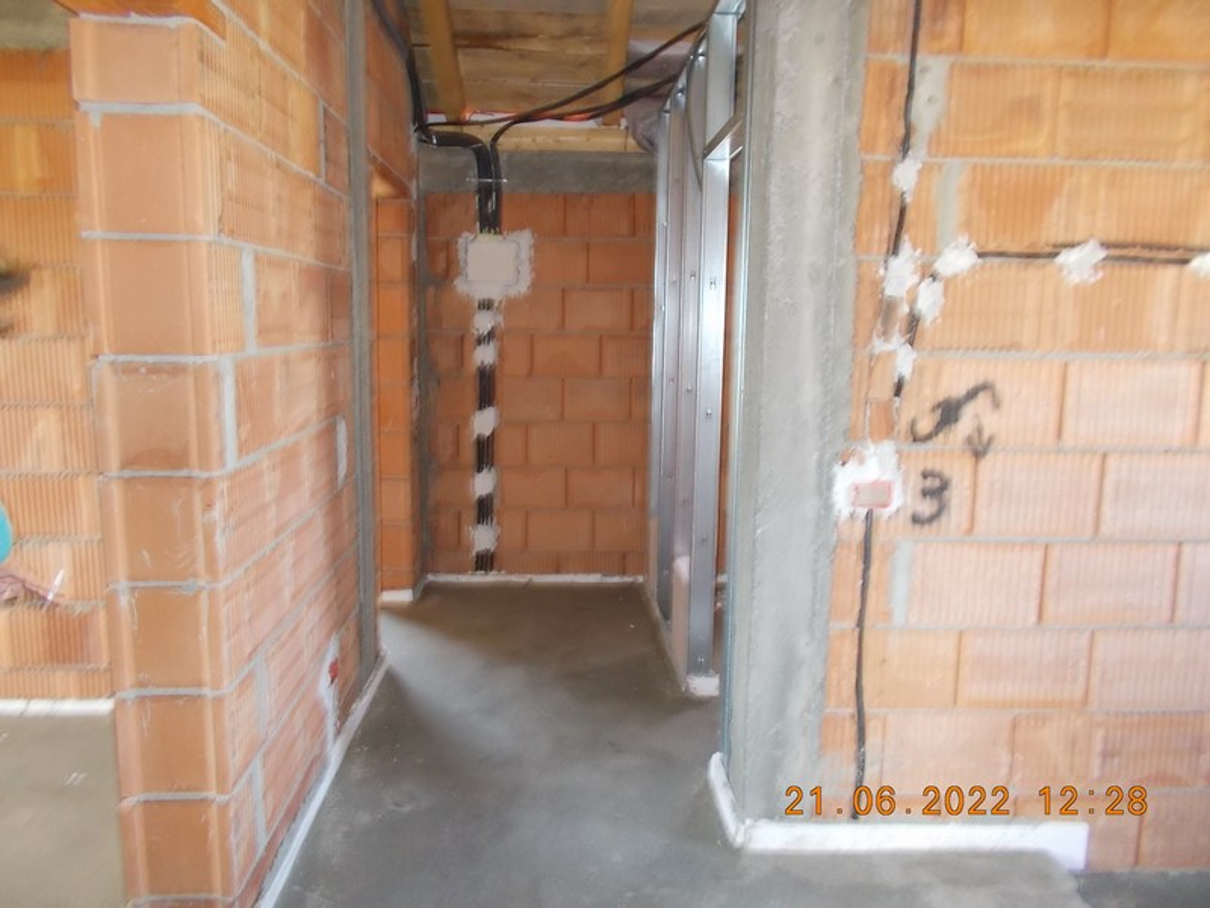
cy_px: 454
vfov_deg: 53.1
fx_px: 909
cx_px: 605
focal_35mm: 26
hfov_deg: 67.3
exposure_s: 1/25
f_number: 3.2
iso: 280
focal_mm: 4.6
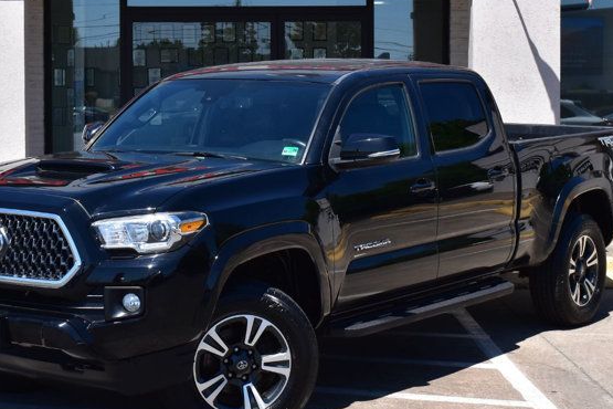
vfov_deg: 16.4
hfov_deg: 24.4
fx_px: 1413
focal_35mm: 83
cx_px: 246
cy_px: 157
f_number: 11
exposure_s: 1/500
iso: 400
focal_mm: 30
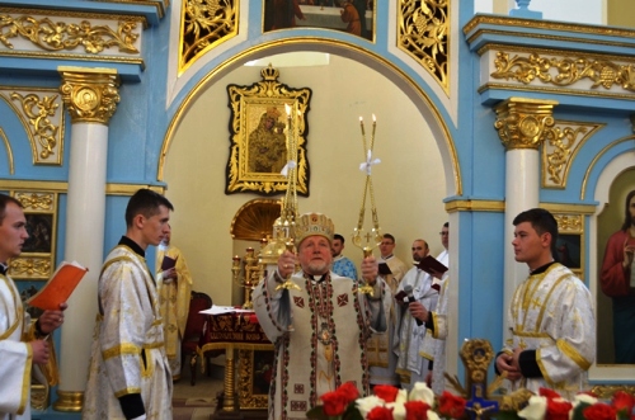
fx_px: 634
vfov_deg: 36.7
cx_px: 318
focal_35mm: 36
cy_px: 210
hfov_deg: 53.2
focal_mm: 24
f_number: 4
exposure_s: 1/60
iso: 400
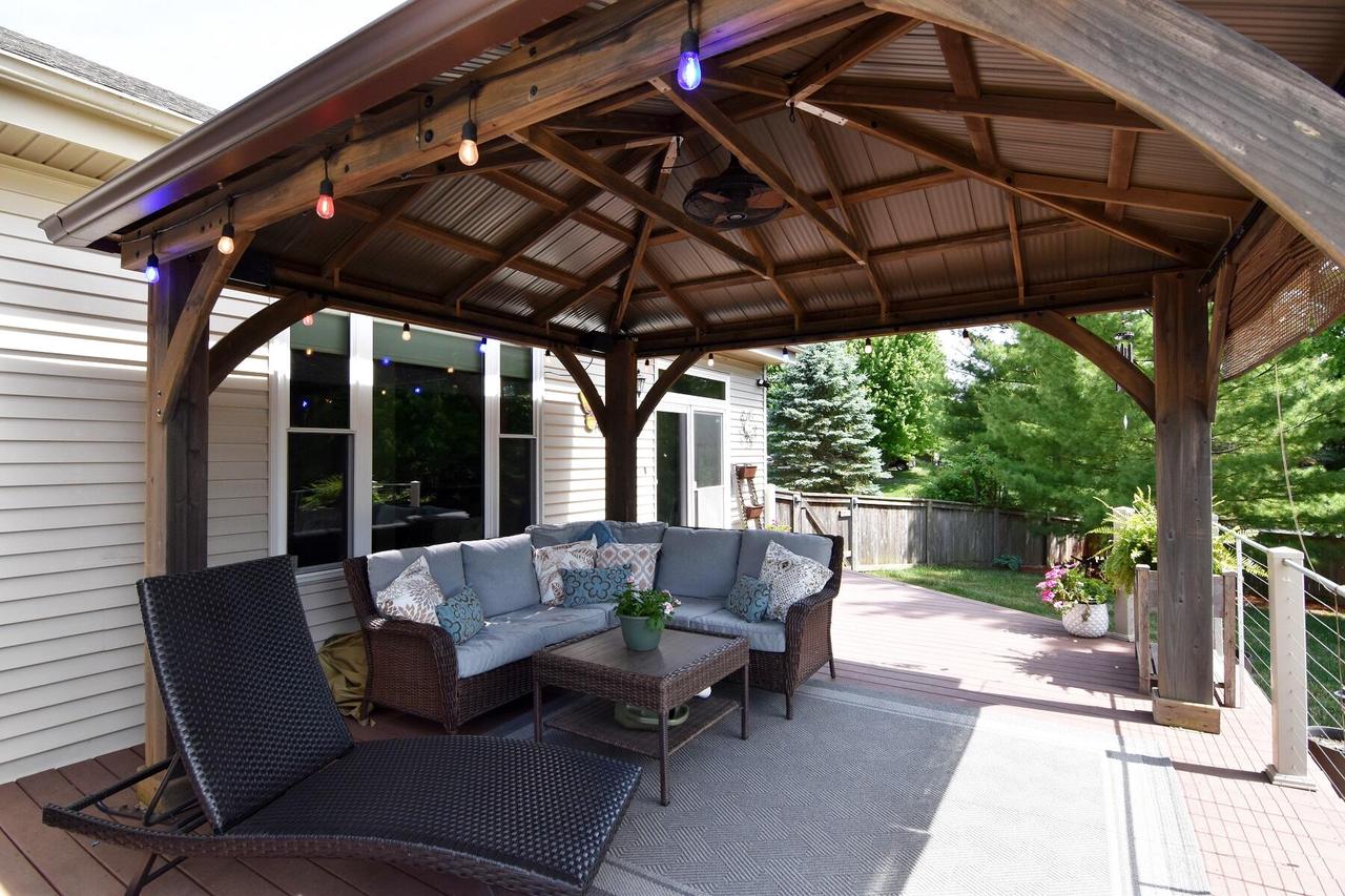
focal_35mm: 16
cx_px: 672
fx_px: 616
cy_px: 448
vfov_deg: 72.0
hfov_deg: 95.0
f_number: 8
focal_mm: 11
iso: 400
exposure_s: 1/250
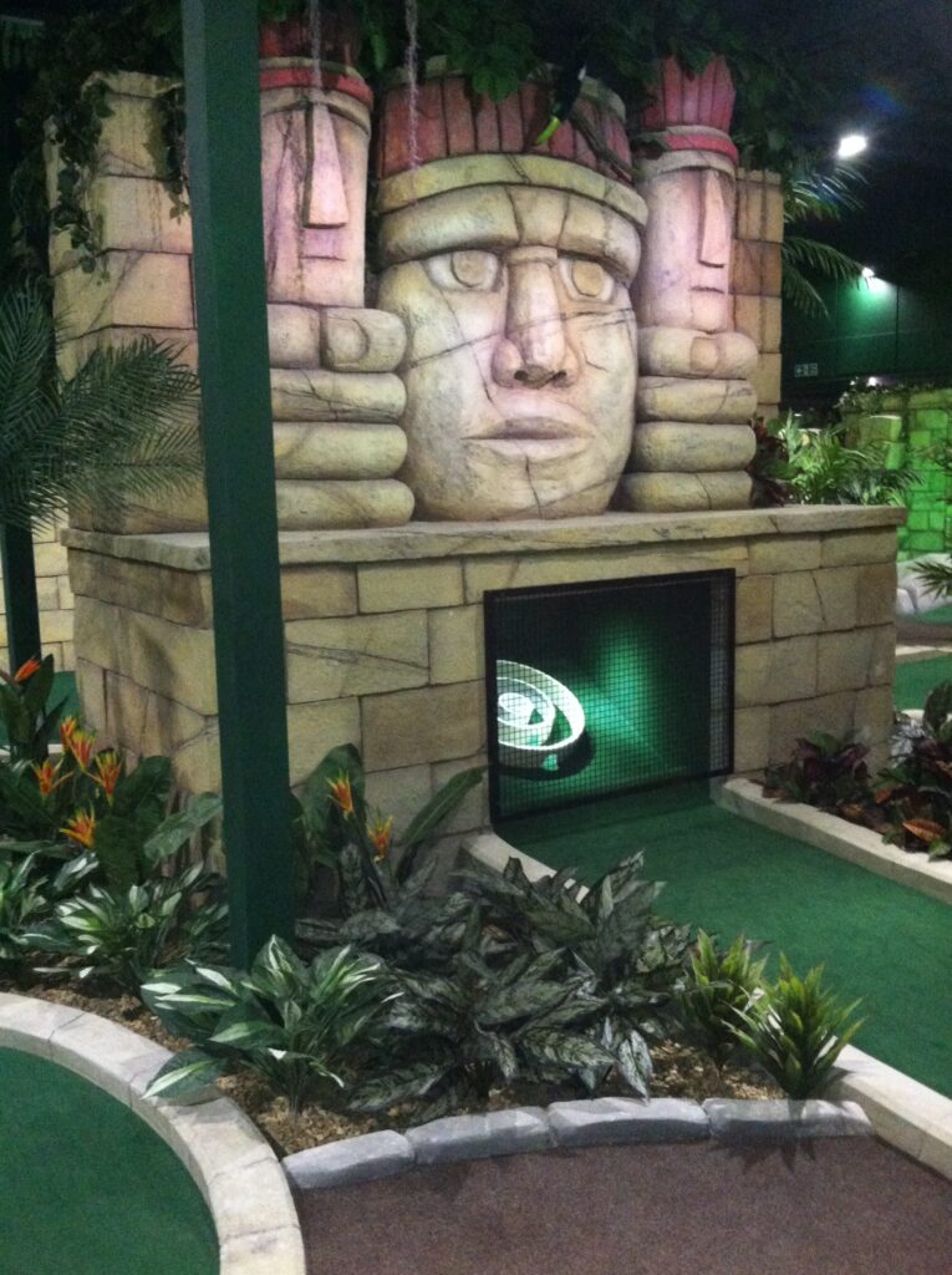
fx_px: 1287
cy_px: 638
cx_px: 476
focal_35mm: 35
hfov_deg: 40.6
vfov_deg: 52.7
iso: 500
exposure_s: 1/15
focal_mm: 3.85
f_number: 2.8
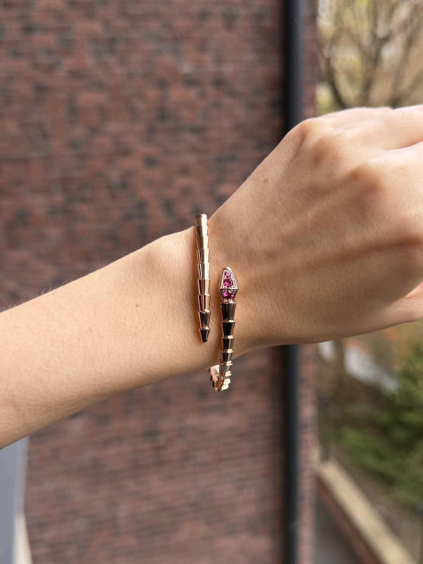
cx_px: 212
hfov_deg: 56.8
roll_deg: +1.9
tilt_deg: -17.9
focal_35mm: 24
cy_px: 282
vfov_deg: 71.6
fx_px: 391
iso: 64
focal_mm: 6.76
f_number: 1.78
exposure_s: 1/121
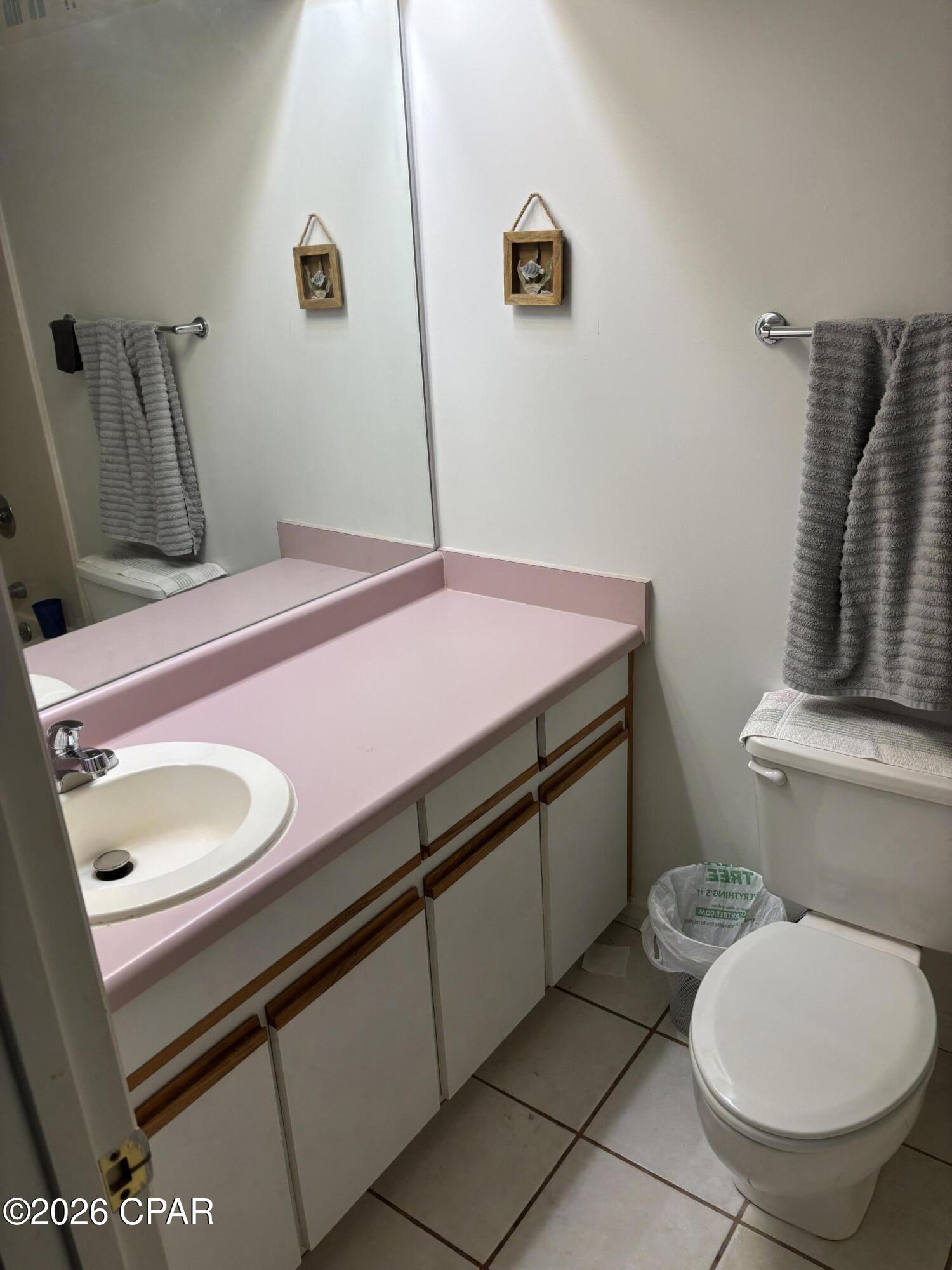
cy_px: 635
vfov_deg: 67.3
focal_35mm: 26
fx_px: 953
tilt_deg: -22.2
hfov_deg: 53.1
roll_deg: +3.4
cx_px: 476
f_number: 1.6
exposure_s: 1/120
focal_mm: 5.96
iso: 64
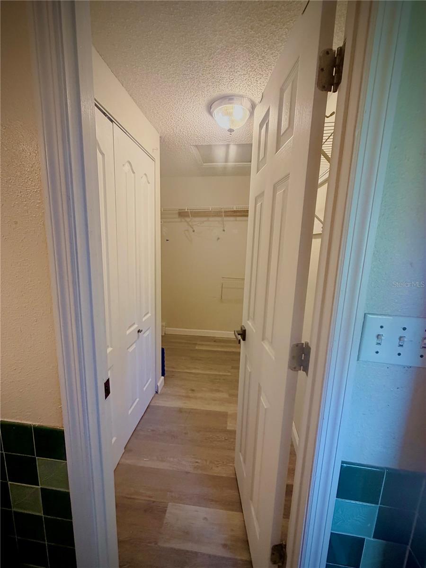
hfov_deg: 85.7
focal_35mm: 14
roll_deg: -1.6
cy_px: 284
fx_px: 230
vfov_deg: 102.1
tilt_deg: -10.5
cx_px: 213
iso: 320
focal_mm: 2.22
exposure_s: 1/60
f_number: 2.2
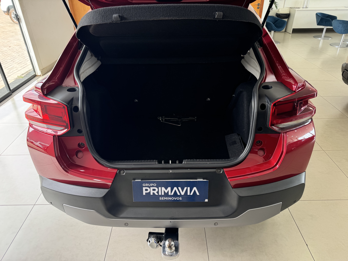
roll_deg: +1.0
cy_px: 130
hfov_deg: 71.6
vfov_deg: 56.8
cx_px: 174
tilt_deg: -31.7
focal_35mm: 24
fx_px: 241
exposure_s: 1/121
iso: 64
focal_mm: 6.76
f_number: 1.78
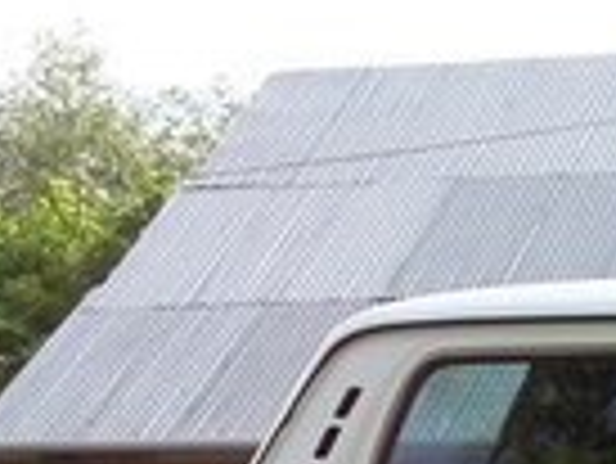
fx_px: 2404
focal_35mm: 135
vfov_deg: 10.4
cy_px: 840
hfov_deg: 13.5
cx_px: 1012
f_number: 1.9
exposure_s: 1/415
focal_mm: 3.7
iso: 40
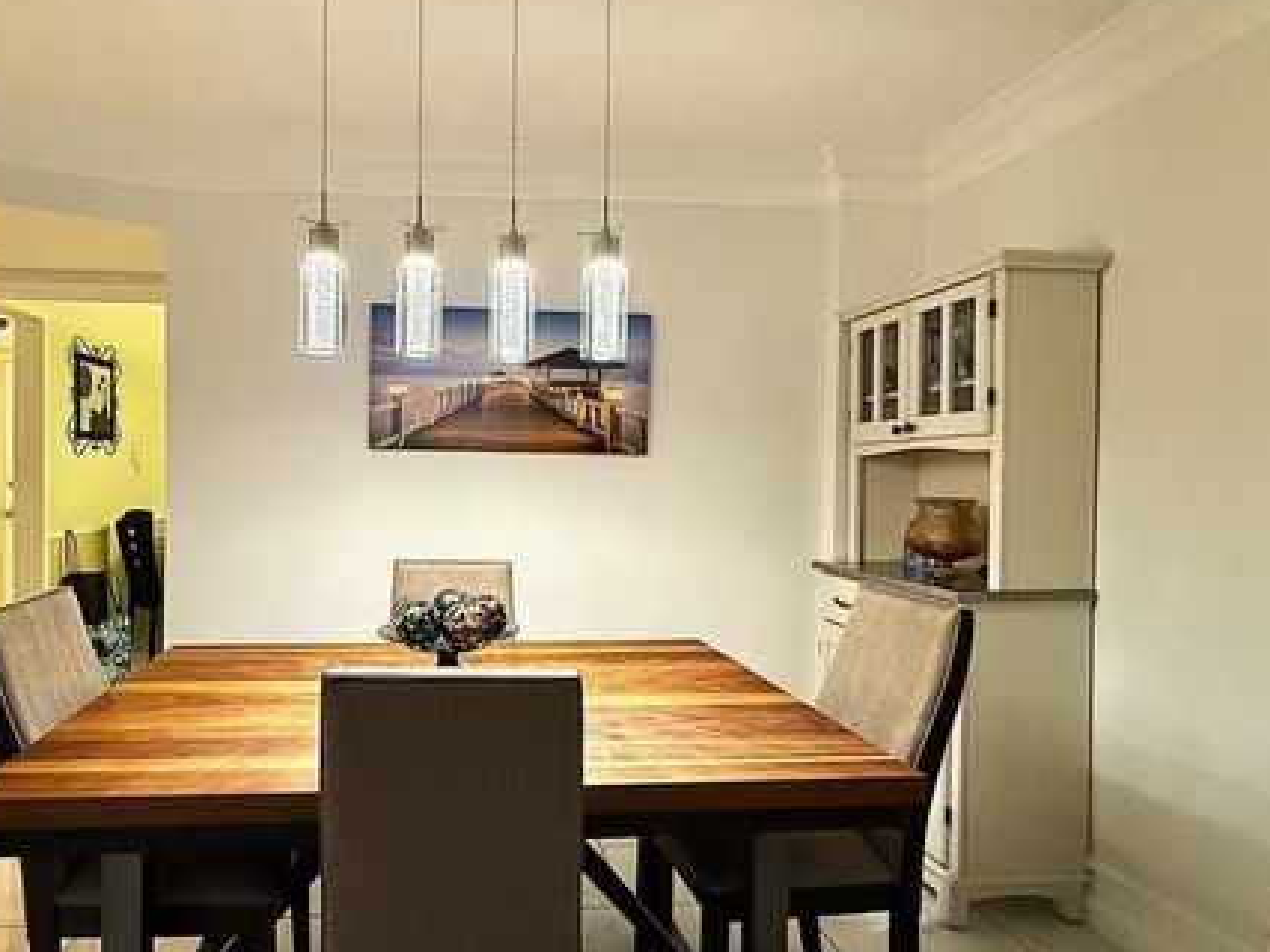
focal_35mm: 21
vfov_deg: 63.4
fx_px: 770
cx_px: 482
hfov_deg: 77.7
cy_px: 482
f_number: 2.2
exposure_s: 1/120
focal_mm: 2.22
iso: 640
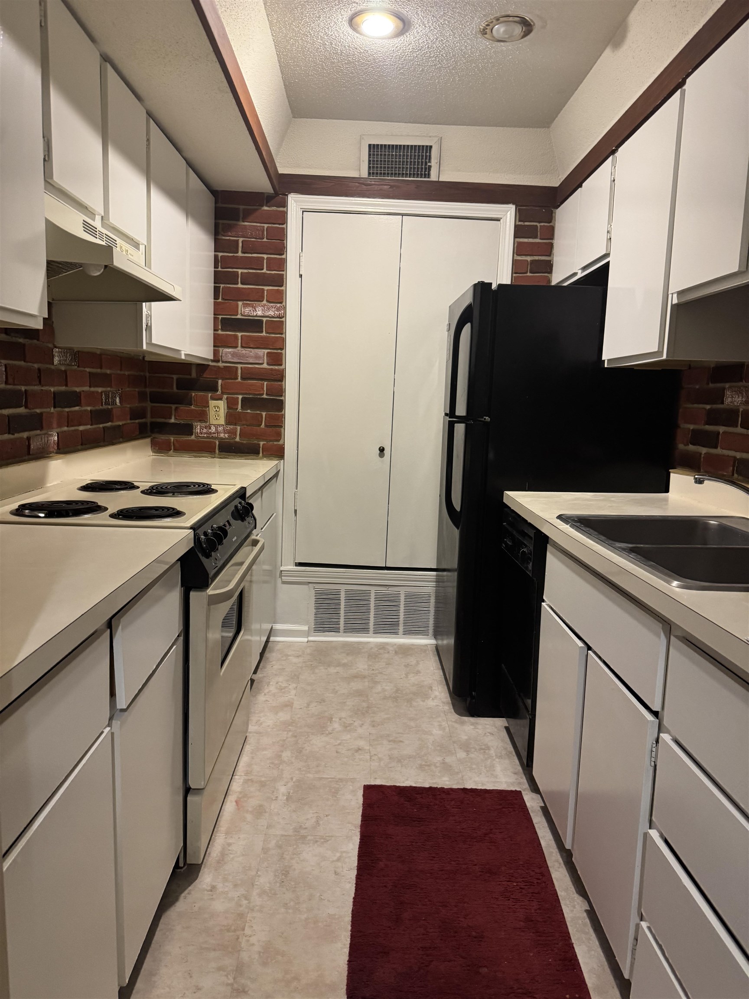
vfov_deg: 71.6
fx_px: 692
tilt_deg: -8.2
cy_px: 500
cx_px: 374
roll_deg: -2.1
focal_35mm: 24
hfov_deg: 56.8
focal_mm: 6.76
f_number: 1.78
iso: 400
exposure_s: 1/60
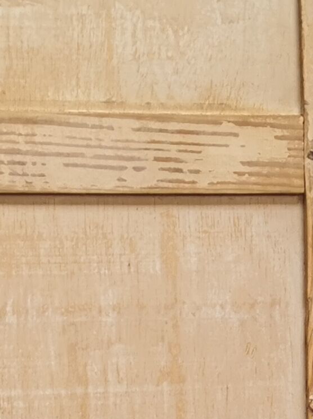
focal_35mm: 133
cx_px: 279
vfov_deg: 13.3
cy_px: 764
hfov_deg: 11.1
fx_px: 1605
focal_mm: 5.58
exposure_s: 1/113
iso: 50
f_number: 1.8
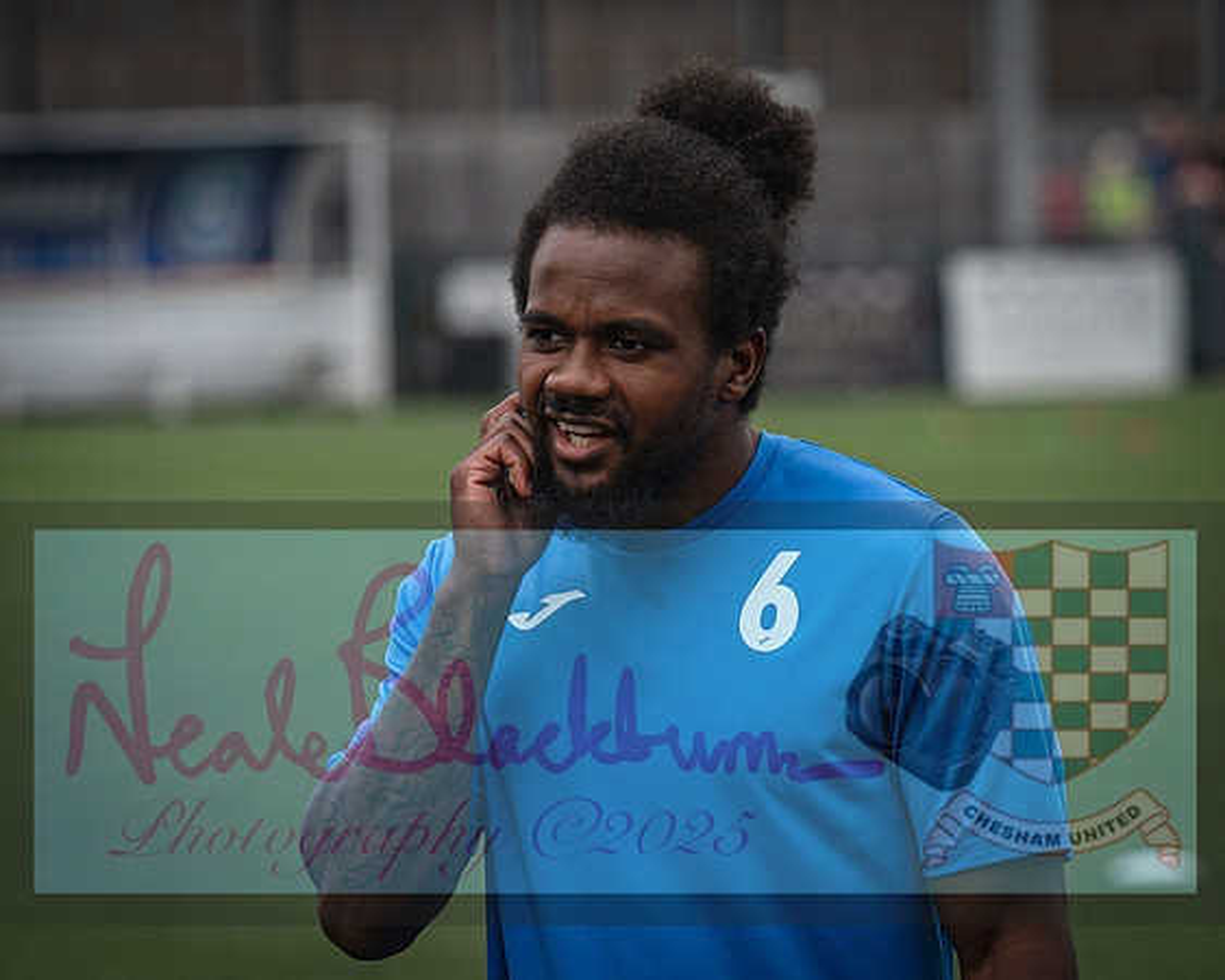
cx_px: 547
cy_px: 413
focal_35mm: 329
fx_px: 11911
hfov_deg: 5.9
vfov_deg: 4.7
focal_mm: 135
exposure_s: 1/1150
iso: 200
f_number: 4
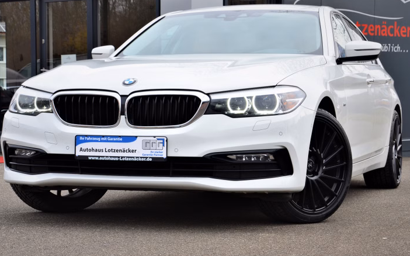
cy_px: 119
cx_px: 193
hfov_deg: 23.8
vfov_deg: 15.0
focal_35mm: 87
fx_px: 972
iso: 200
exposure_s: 1/125
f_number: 11
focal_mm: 50
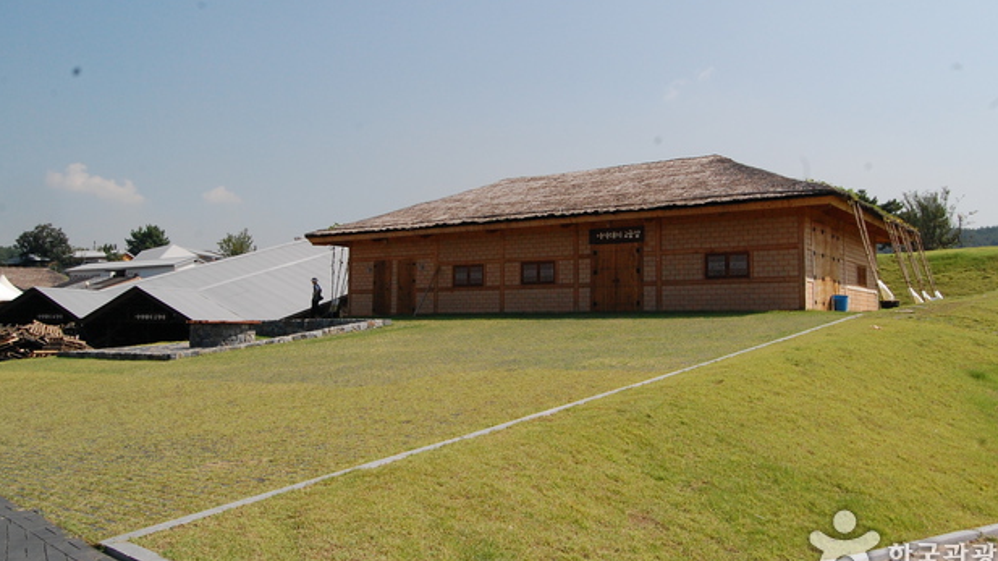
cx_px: 510
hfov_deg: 61.0
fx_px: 847
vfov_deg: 36.6
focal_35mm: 32
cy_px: 238
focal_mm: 18
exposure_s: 1/800
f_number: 13
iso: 800
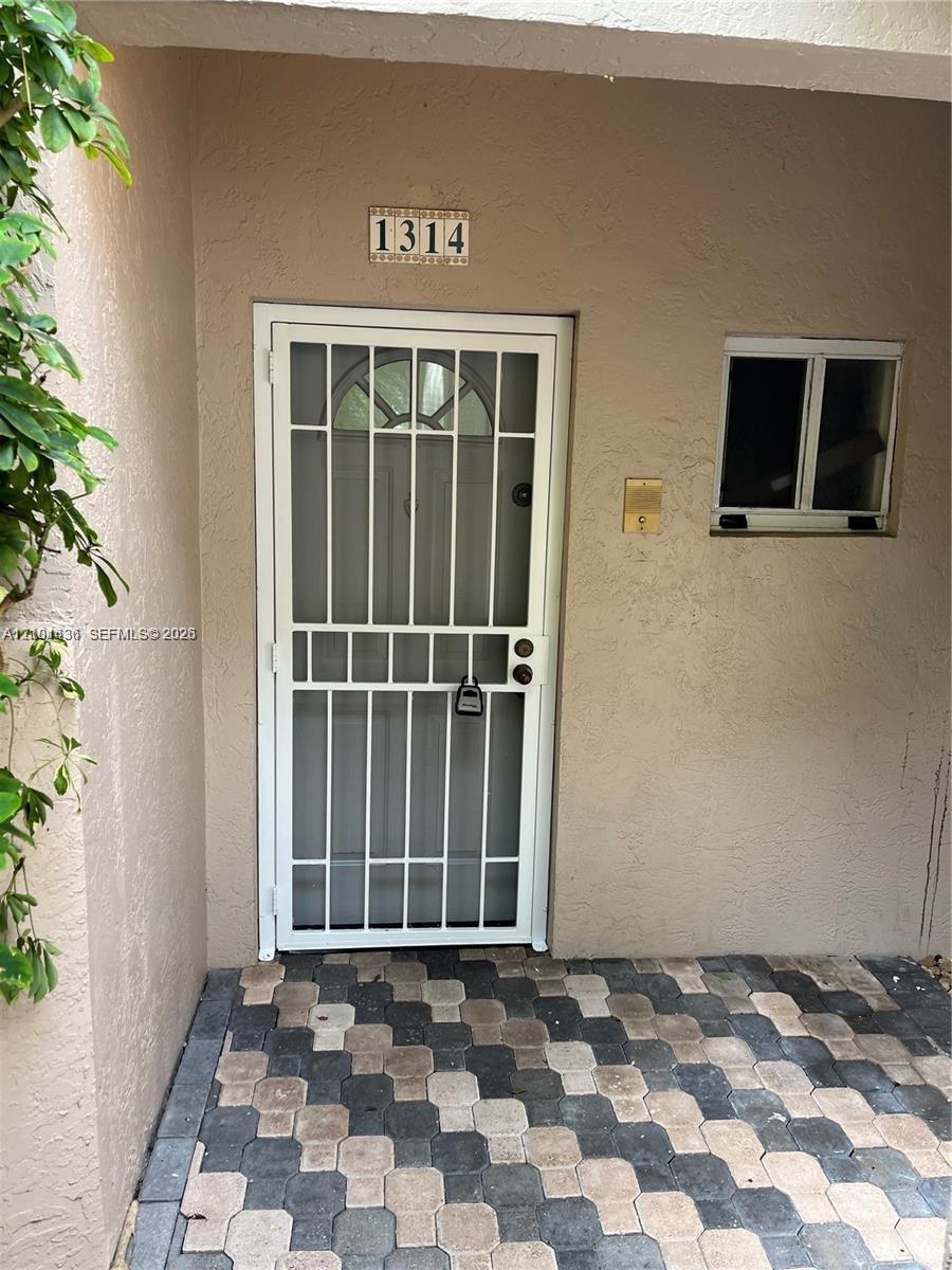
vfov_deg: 67.3
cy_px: 635
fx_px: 953
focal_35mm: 26
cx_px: 476
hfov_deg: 53.1
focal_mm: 5.1
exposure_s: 1/145
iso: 64
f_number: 1.6
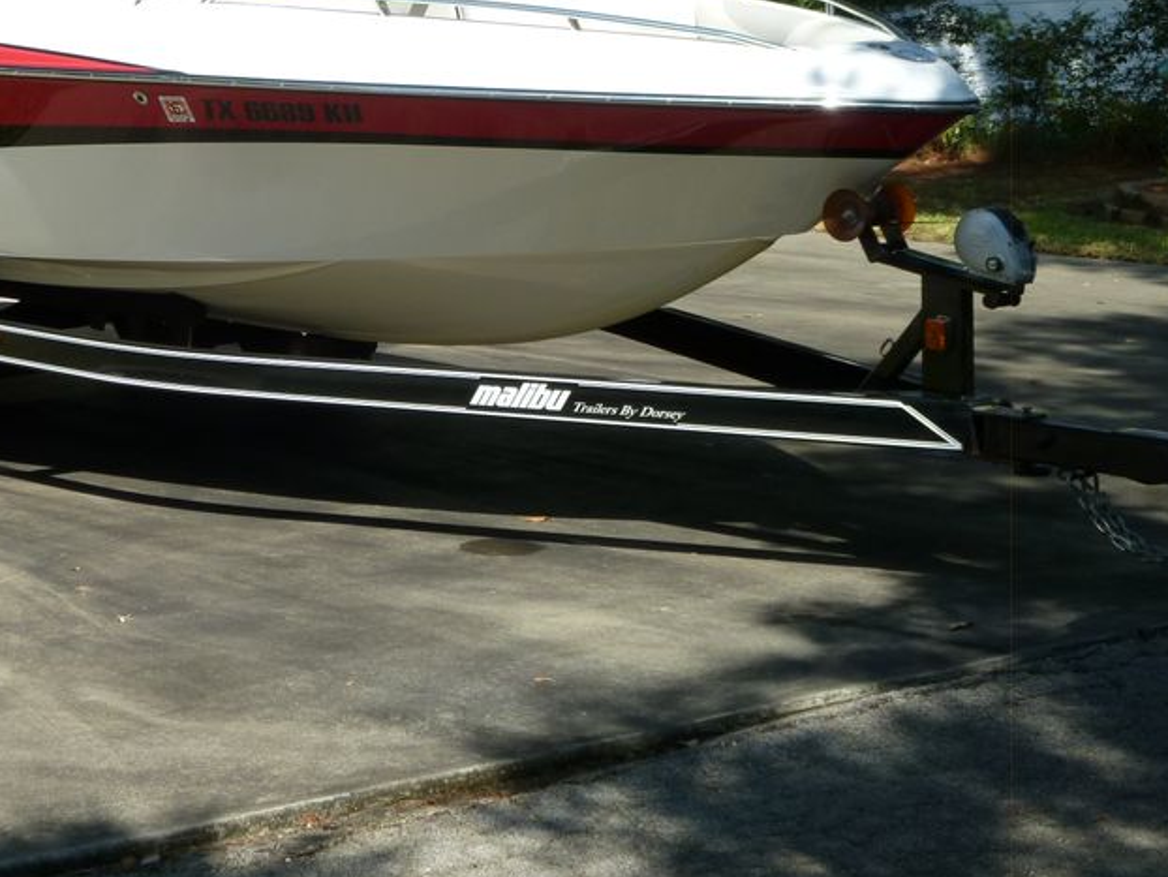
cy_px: 222
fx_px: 2667
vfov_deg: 18.6
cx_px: 255
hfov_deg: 24.4
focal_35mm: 79
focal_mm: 8.6
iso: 80
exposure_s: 1/400
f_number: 4.3
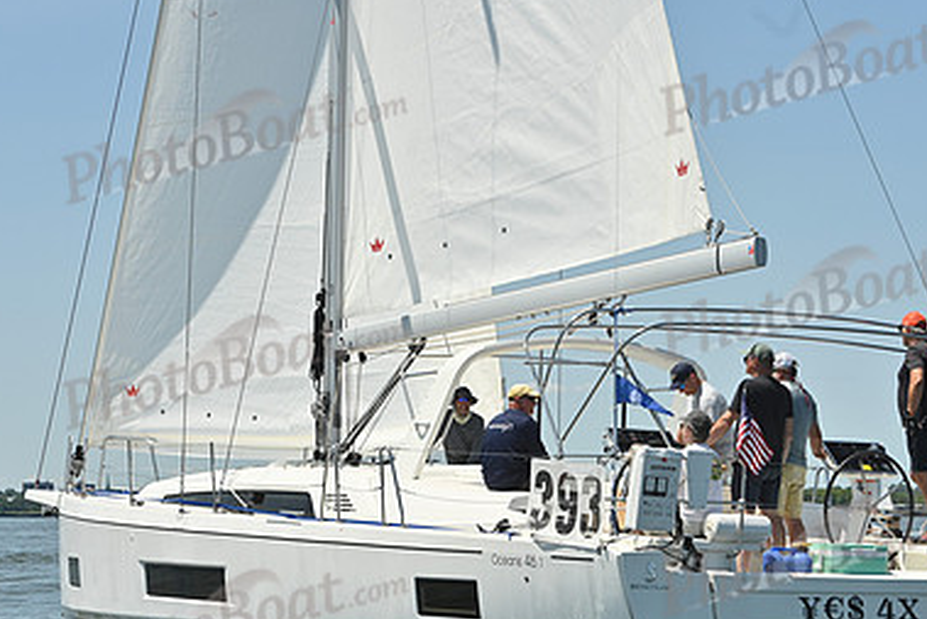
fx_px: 2756
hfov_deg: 19.1
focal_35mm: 107
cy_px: 459
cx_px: 536
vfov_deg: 12.8
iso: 320
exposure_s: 1/1600
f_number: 9
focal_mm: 70
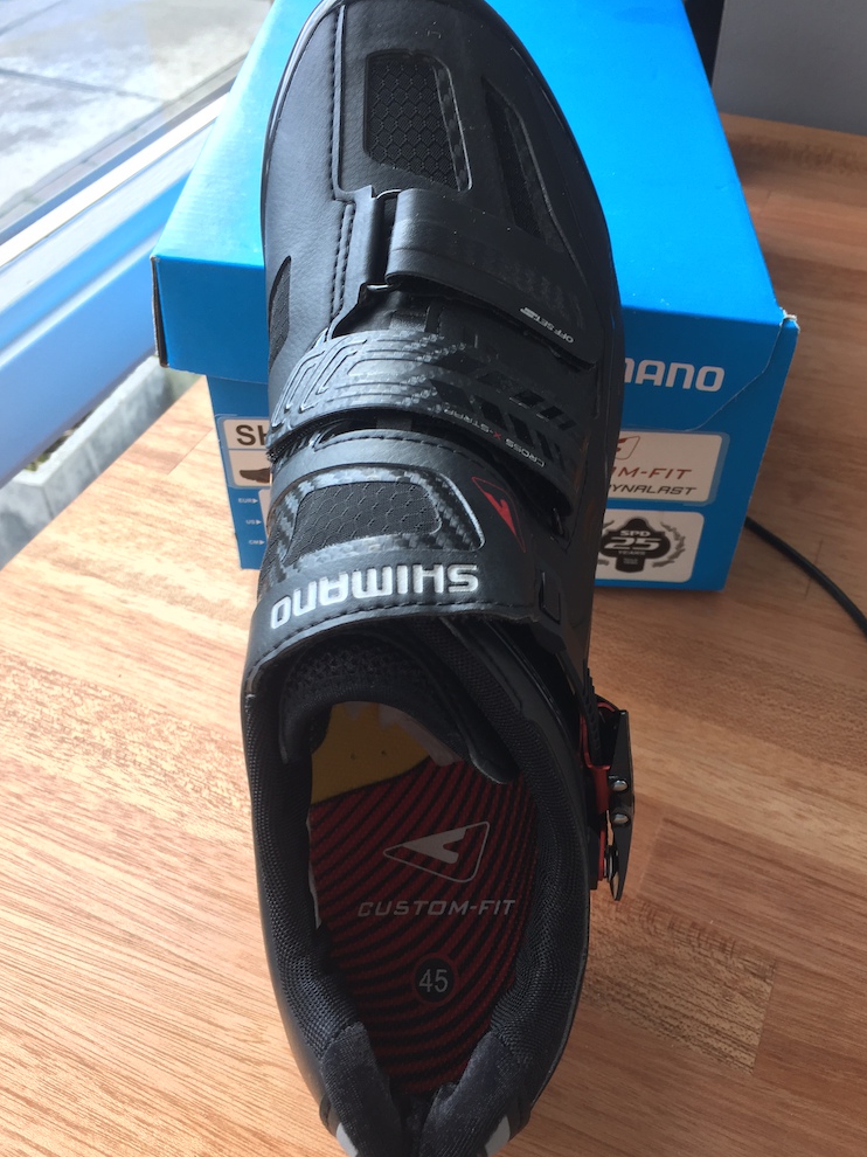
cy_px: 590
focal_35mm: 30
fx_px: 1002
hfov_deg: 46.8
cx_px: 430
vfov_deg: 60.0
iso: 32
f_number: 2.2
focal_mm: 4.15
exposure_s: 1/50
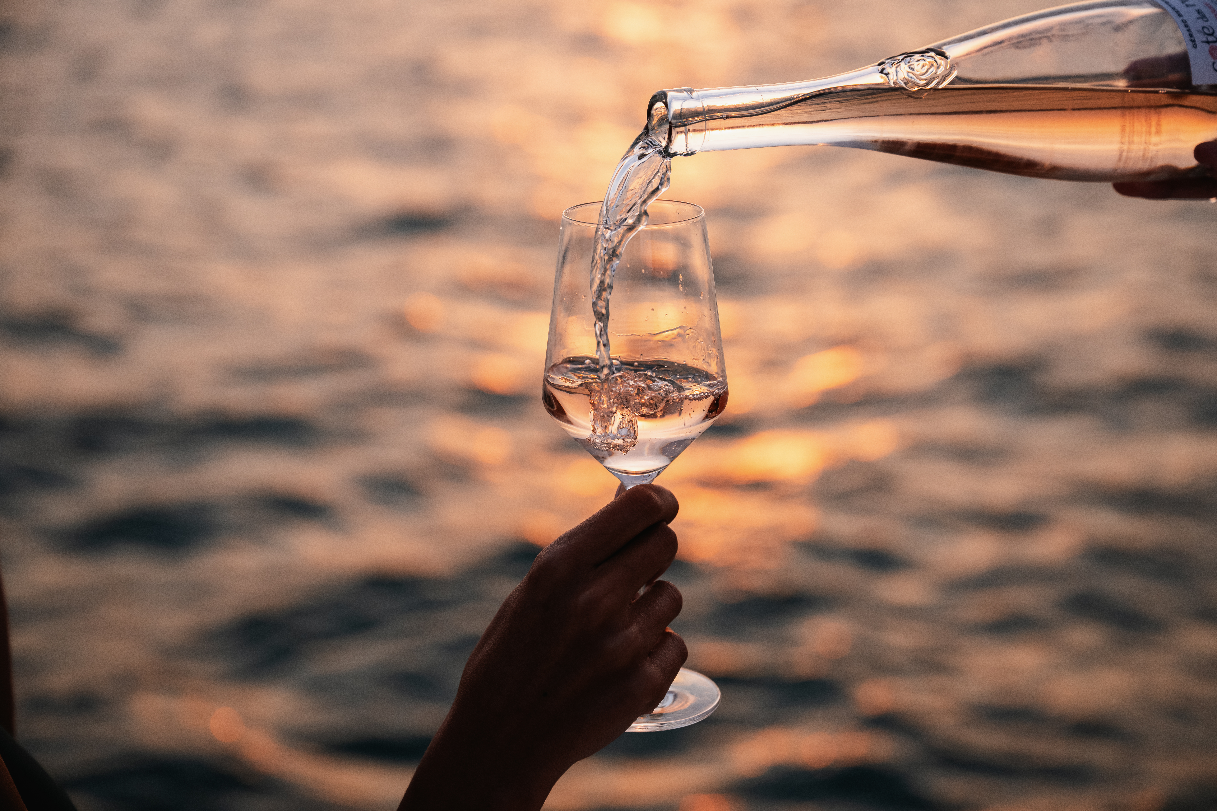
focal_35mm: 70
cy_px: 406
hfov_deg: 28.8
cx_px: 608
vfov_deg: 19.5
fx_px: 2366
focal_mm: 70
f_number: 4
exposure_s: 1/1250
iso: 320
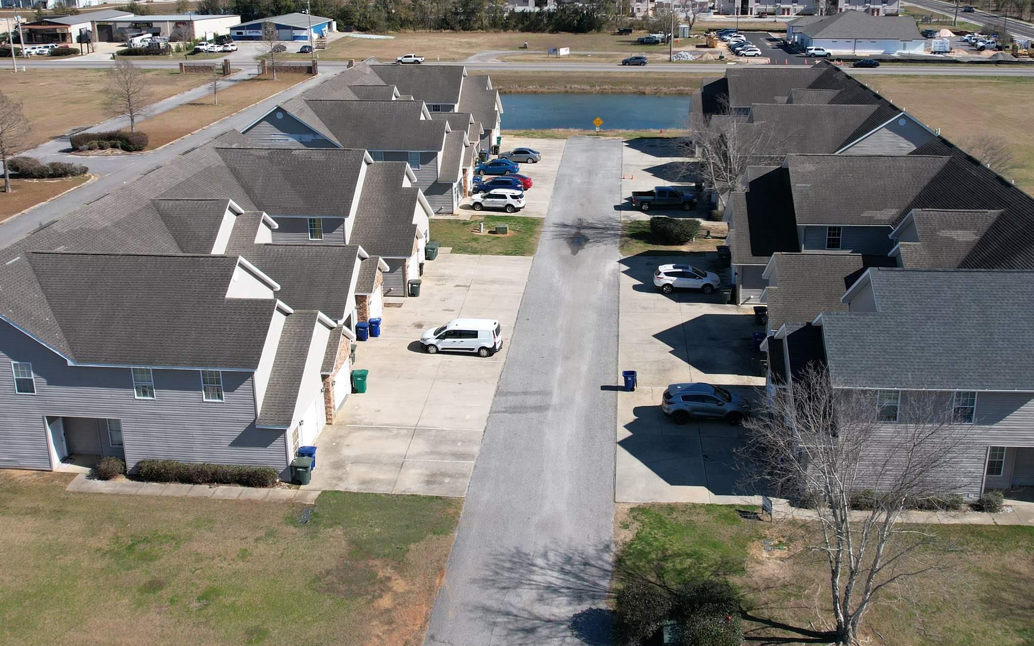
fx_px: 958
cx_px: 547
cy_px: 193
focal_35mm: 34
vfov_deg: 36.7
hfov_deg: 56.7
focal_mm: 8.38
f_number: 2.8
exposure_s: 1/2000
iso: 110
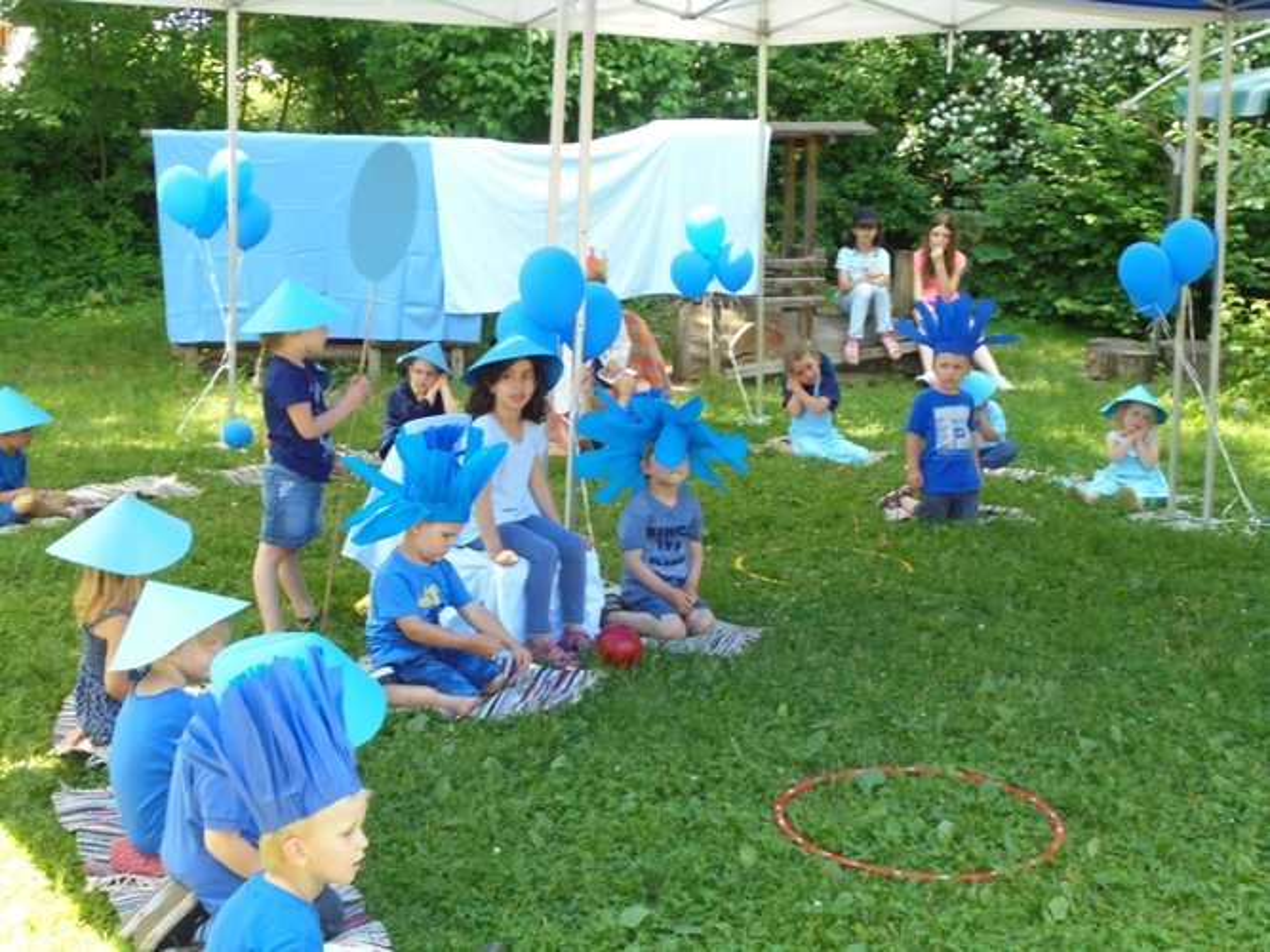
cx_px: 635
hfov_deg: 38.9
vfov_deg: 29.7
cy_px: 476
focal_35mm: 49
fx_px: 1797
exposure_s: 1/60
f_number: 4.8
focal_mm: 8.9
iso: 200
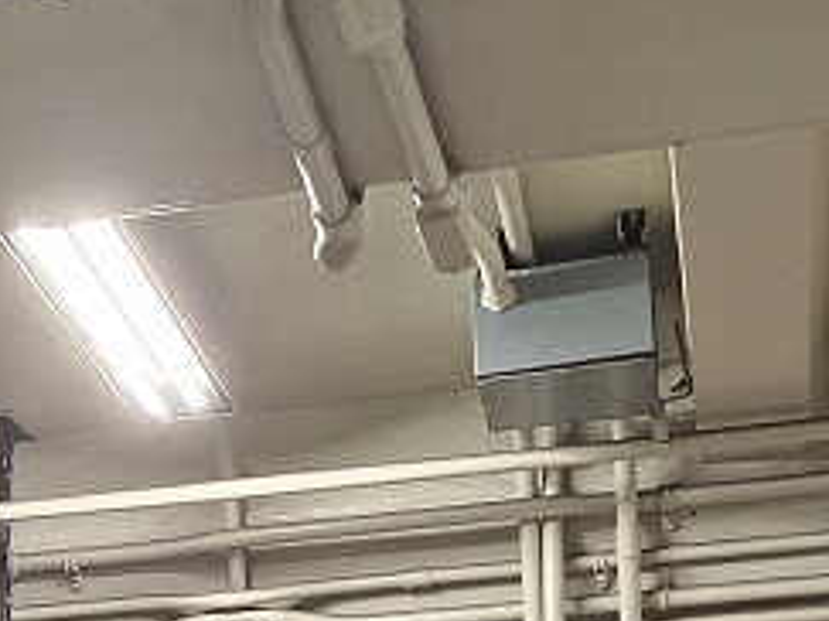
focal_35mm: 97
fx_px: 2322
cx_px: 41
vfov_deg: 14.1
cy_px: 969
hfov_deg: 19.8
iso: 200
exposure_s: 1/50
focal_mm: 5.54
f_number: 1.8
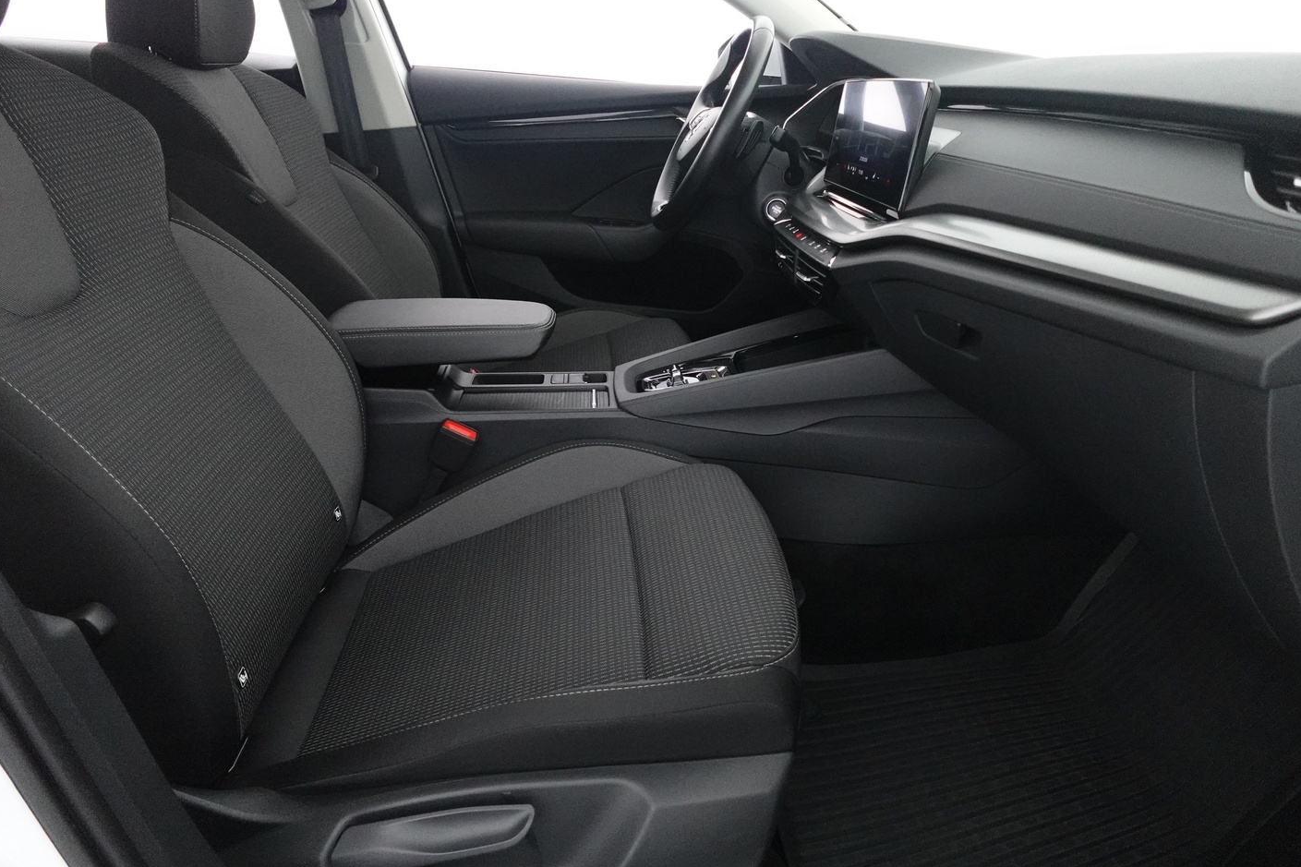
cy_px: 392
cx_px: 654
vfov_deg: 55.0
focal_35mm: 23
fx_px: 831
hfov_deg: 76.1
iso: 3200
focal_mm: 7.6
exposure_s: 1/80
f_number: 2
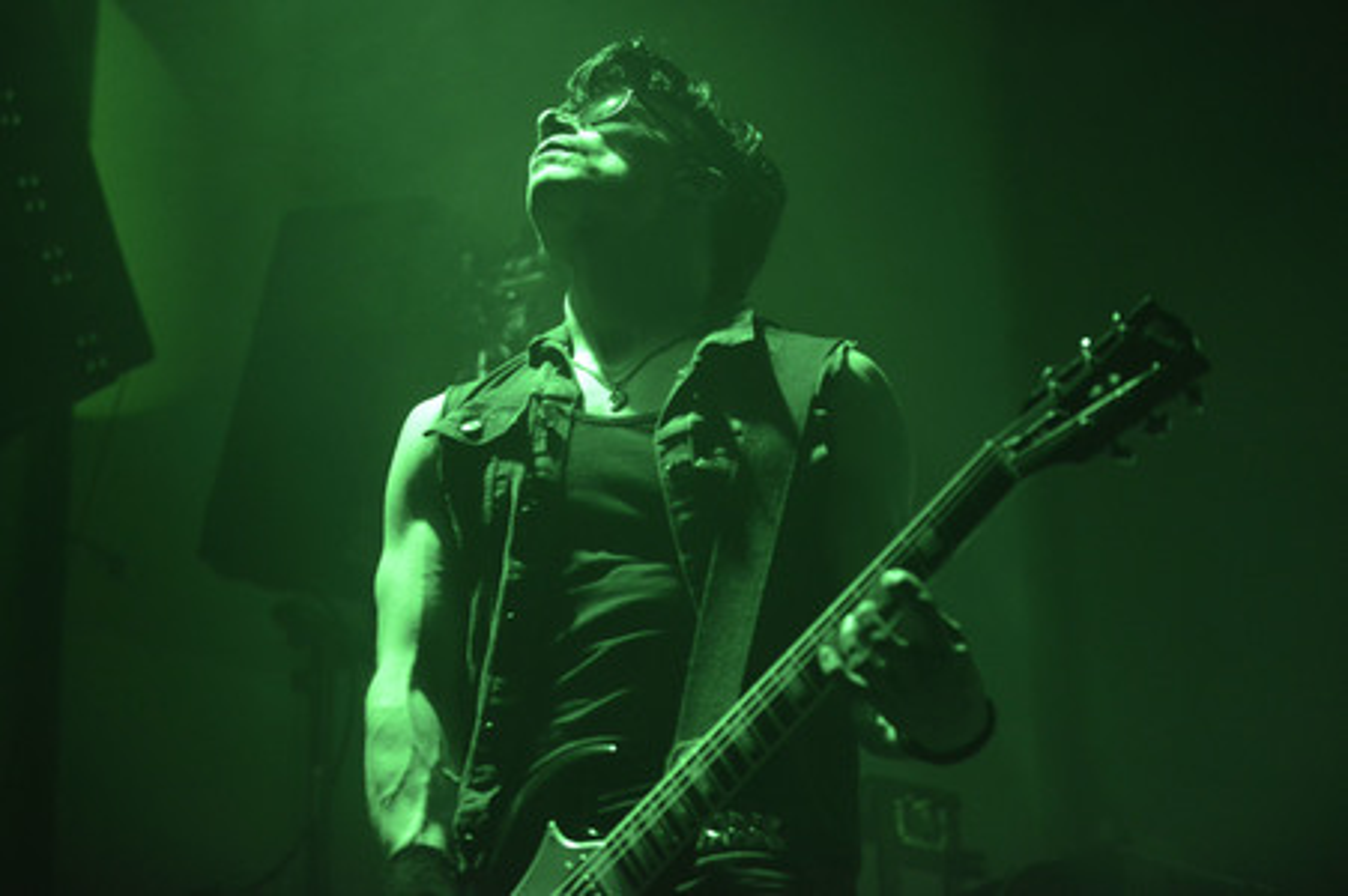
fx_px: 2619
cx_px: 674
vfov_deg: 19.4
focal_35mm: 70
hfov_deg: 28.9
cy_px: 448
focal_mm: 70
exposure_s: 1/320
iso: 3200
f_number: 2.8
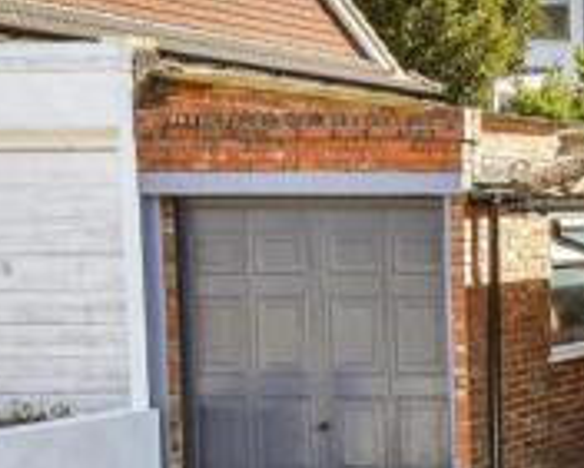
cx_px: 927
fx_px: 1332
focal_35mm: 77
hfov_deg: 20.4
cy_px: 430
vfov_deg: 19.5
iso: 200
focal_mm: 15
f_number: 8
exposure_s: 1/160
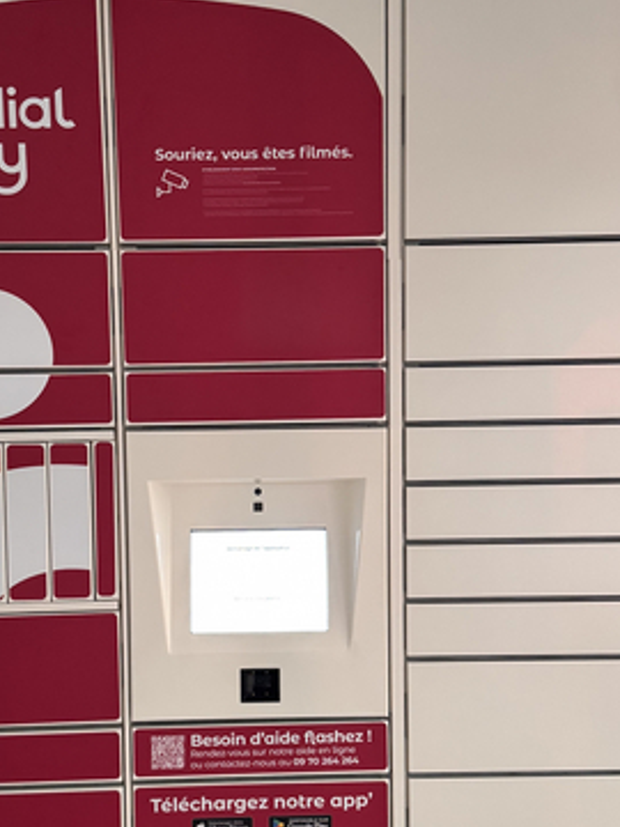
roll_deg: +0.9
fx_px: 1146
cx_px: 276
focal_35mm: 48
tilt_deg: -3.4
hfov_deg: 30.2
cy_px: 446
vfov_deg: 39.6
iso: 500
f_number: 1.78
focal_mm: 6.76
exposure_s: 1/60
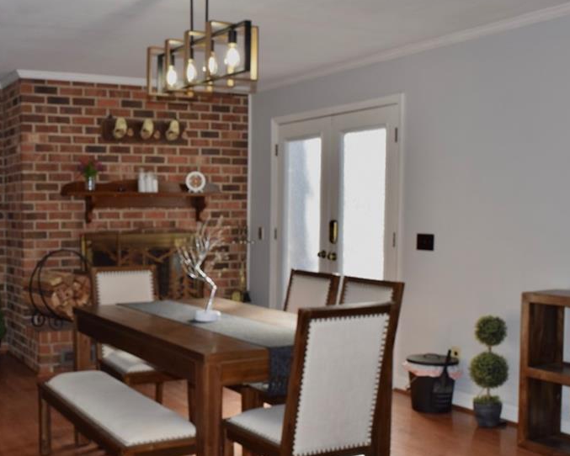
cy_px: 269
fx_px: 754
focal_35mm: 45
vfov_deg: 33.6
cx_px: 169
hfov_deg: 40.6
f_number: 8
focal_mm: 21
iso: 360
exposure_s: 1/60
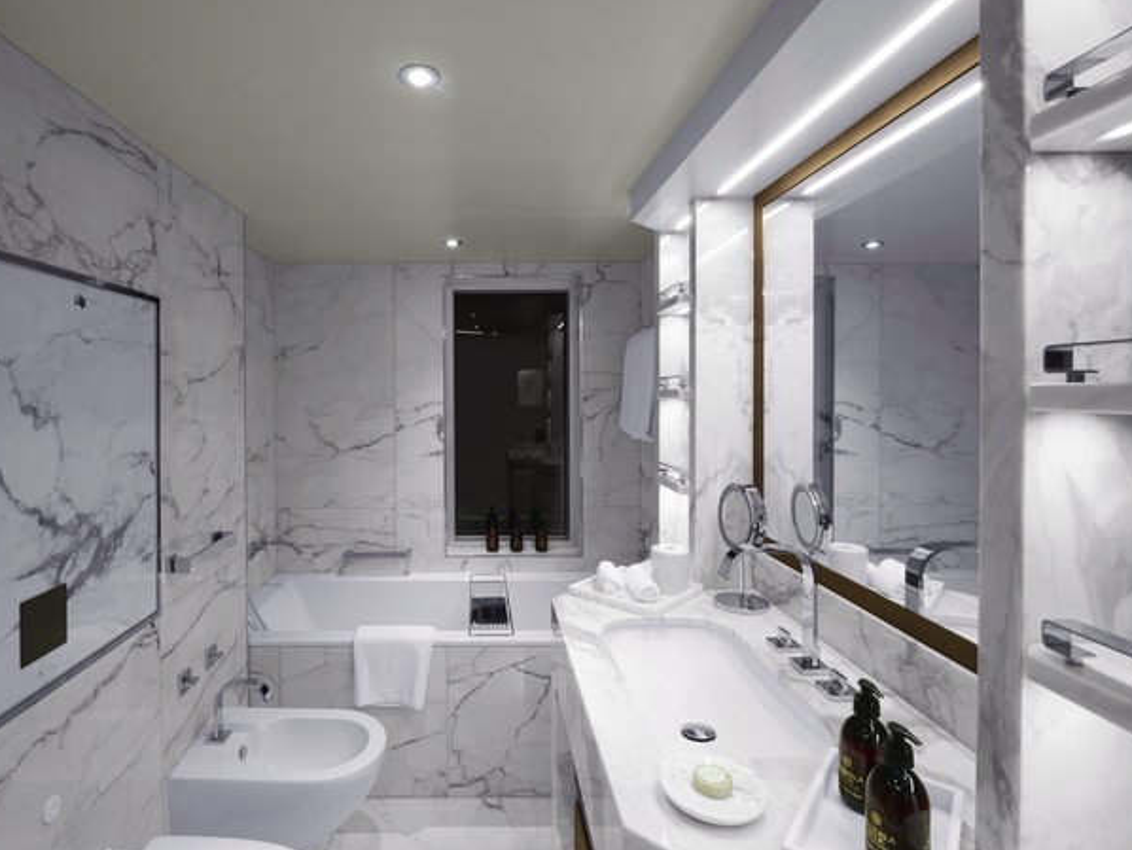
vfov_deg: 71.6
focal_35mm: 18
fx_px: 589
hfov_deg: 87.2
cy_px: 406
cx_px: 490
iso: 200
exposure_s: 1/4
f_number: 11
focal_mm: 14
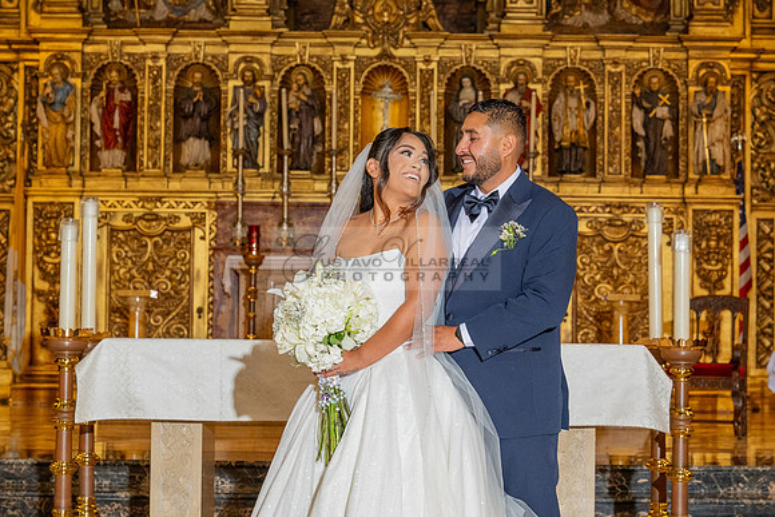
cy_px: 258
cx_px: 388
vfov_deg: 18.4
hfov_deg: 27.4
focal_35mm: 74
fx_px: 1592
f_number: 6.3
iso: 2000
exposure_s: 1/200
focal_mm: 70
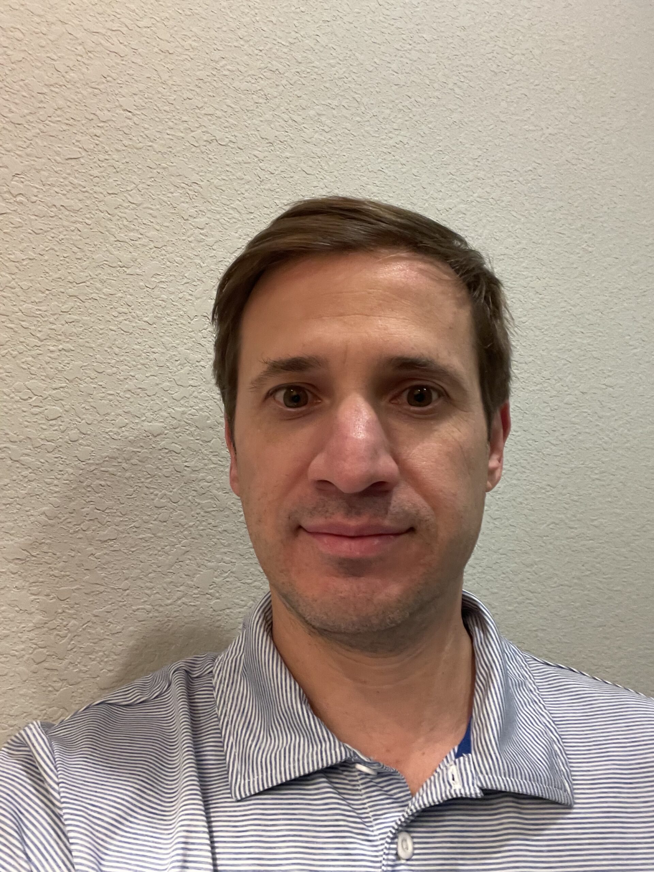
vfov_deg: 60.0
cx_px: 327
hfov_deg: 46.8
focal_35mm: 30
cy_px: 436
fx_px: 756
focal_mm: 2.71
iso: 400
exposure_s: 1/30
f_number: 2.2
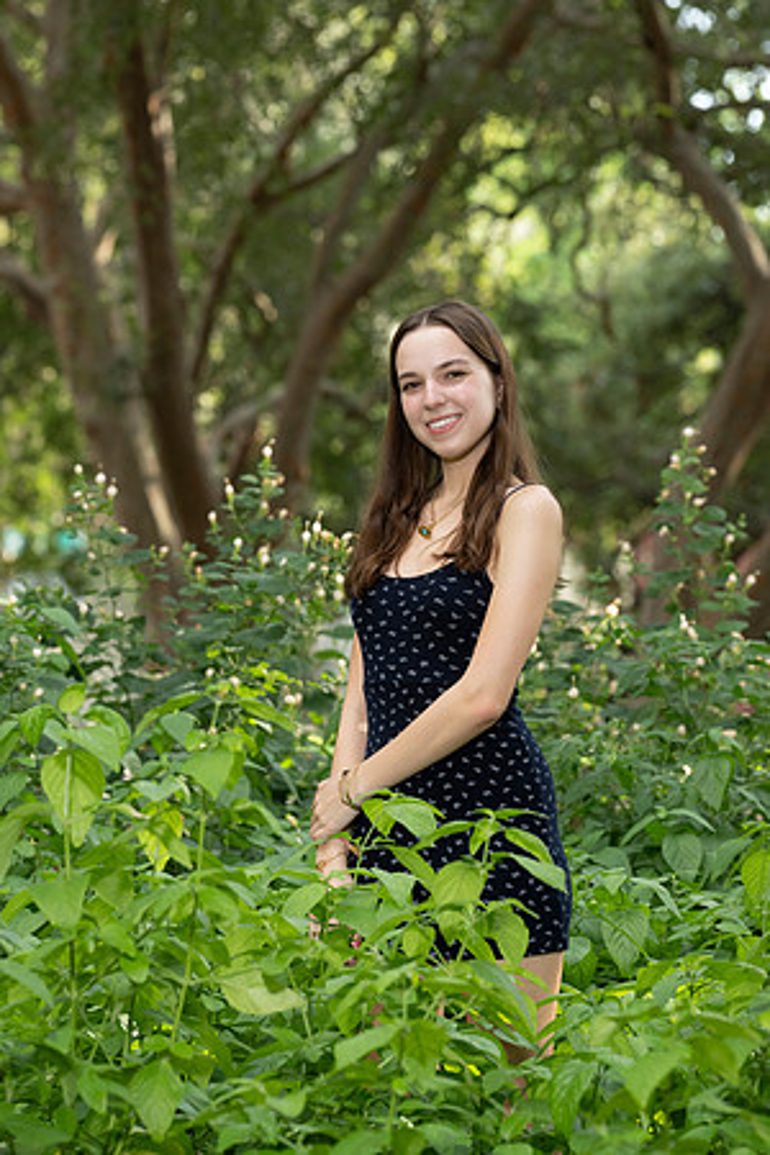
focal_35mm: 200
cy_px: 578
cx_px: 385
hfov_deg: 6.9
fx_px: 6416
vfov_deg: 10.3
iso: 1000
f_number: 8
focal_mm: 200
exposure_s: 1/200
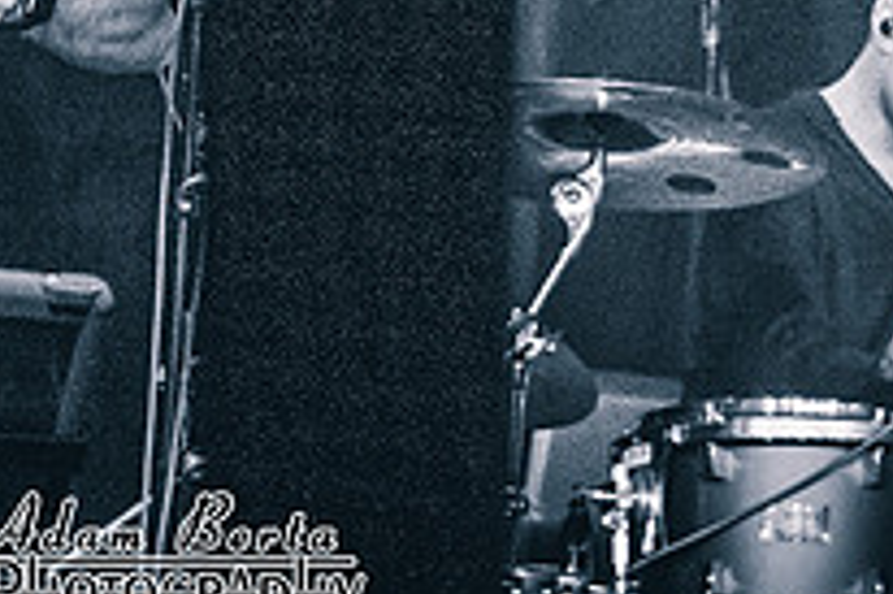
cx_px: -344
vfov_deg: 7.4
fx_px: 4511
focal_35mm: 182
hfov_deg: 11.0
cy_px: -221
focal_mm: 46
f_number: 2.8
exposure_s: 1/100
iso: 6400
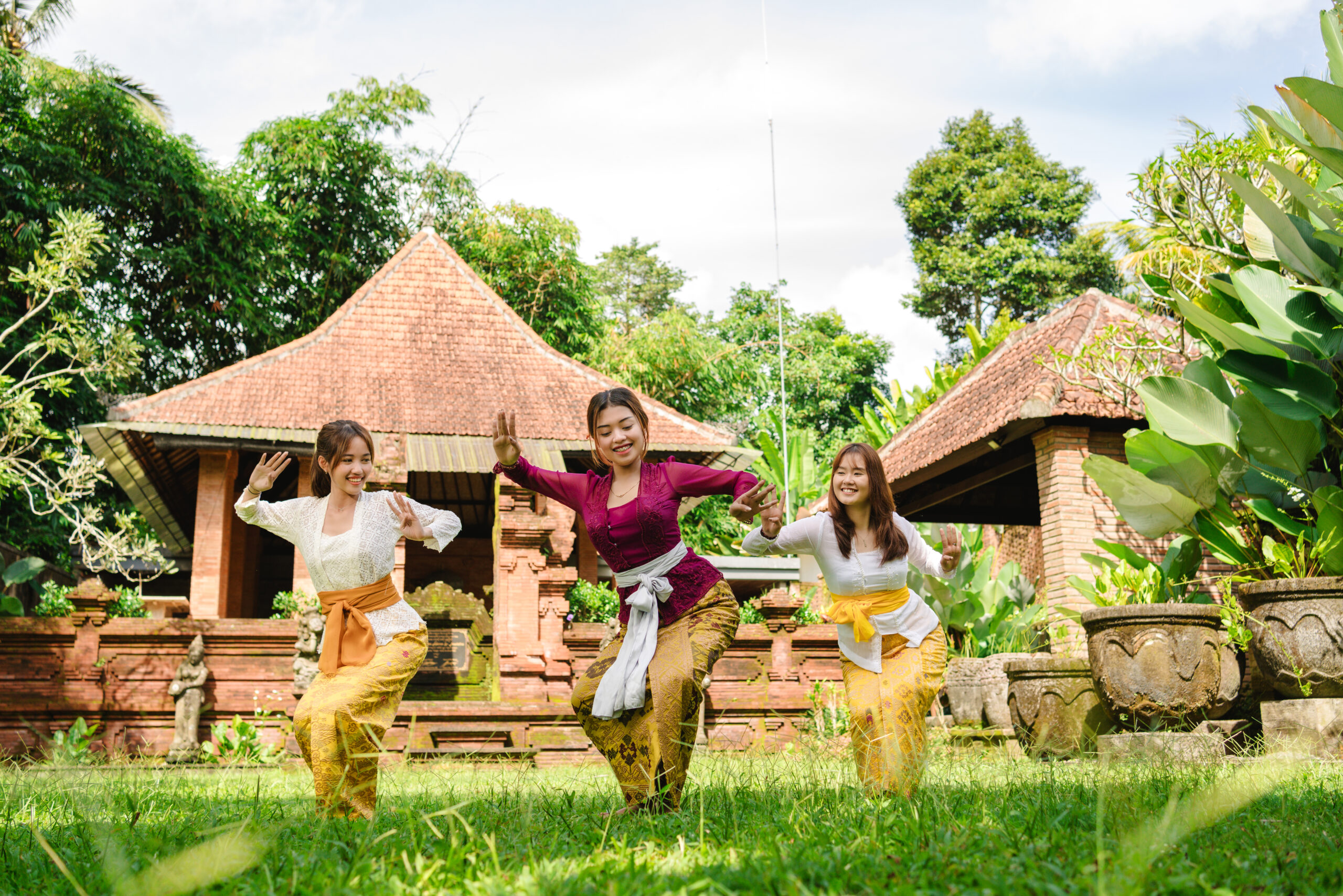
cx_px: 672
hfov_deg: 54.4
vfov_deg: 37.9
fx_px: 1306
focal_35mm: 35
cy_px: 448
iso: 250
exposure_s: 1/500
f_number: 4
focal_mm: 35
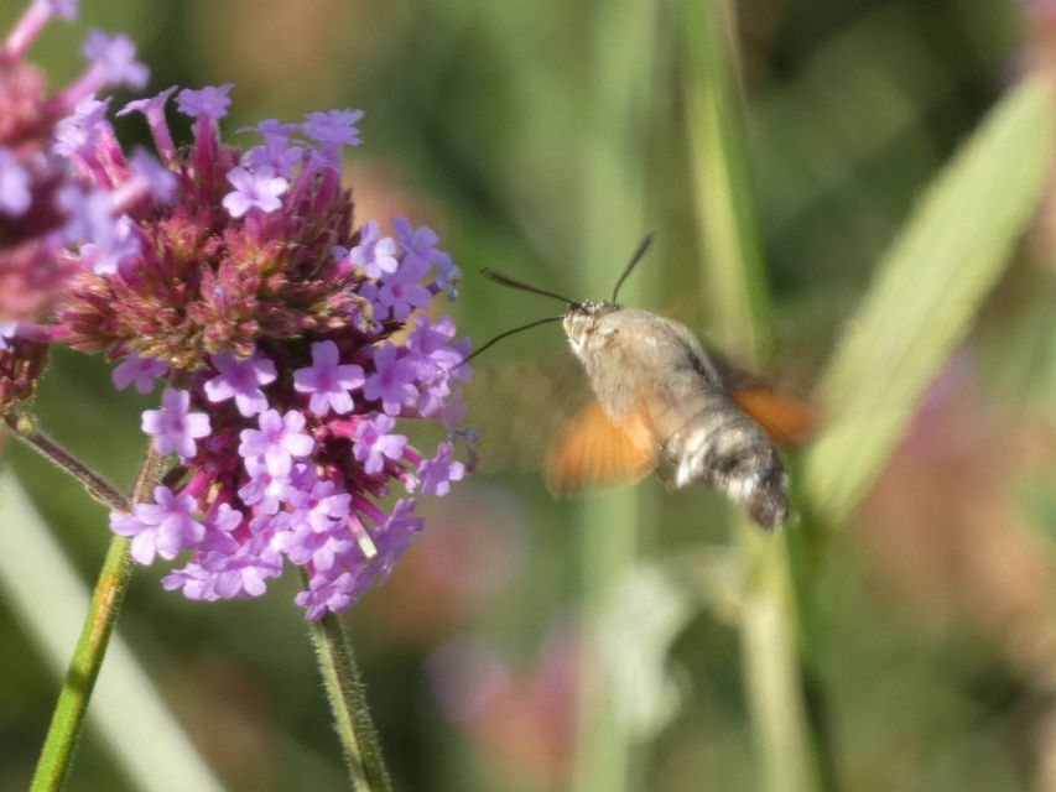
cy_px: 396
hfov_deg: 3.7
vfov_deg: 2.8
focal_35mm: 531
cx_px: 528
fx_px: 16201
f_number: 5.6
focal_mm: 95.2
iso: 125
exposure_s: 1/100
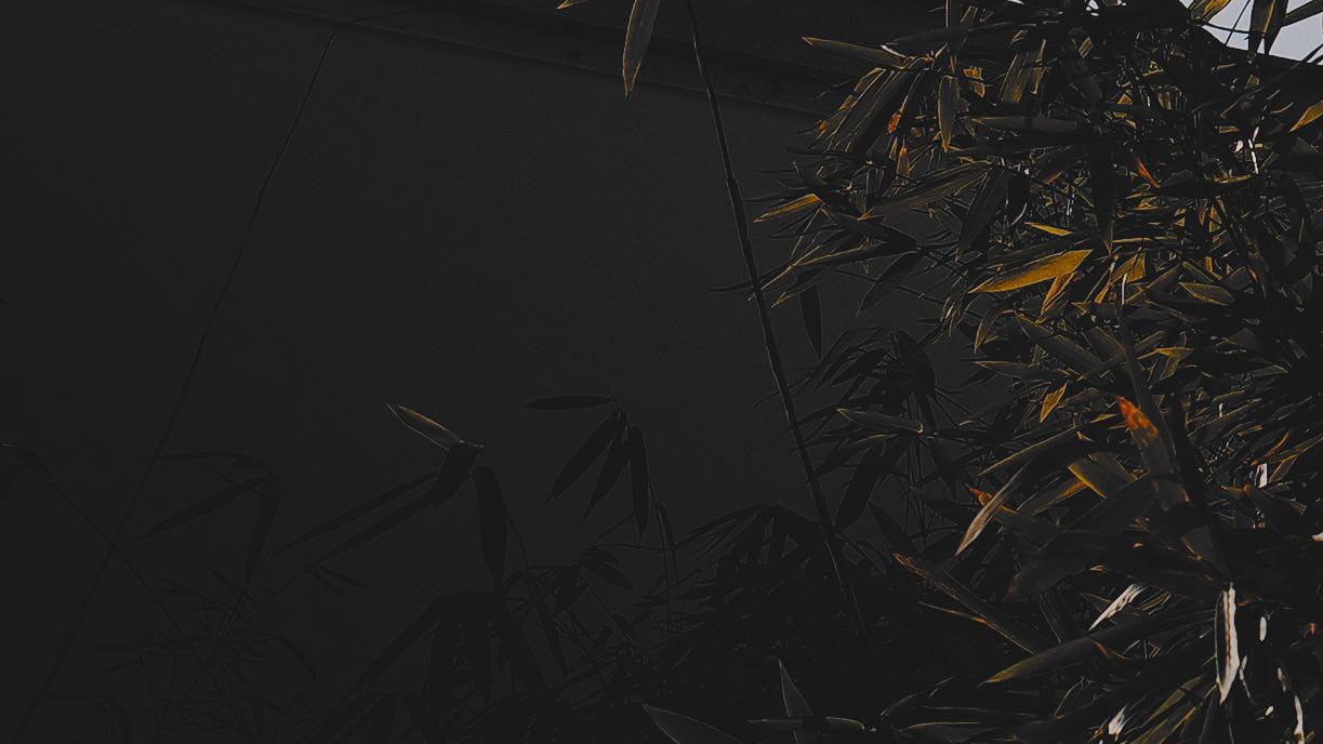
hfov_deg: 18.8
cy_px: -370
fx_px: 3438
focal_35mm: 98
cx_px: 2077
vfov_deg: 11.8
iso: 100
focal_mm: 18.3
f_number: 5.6
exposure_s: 1/1500
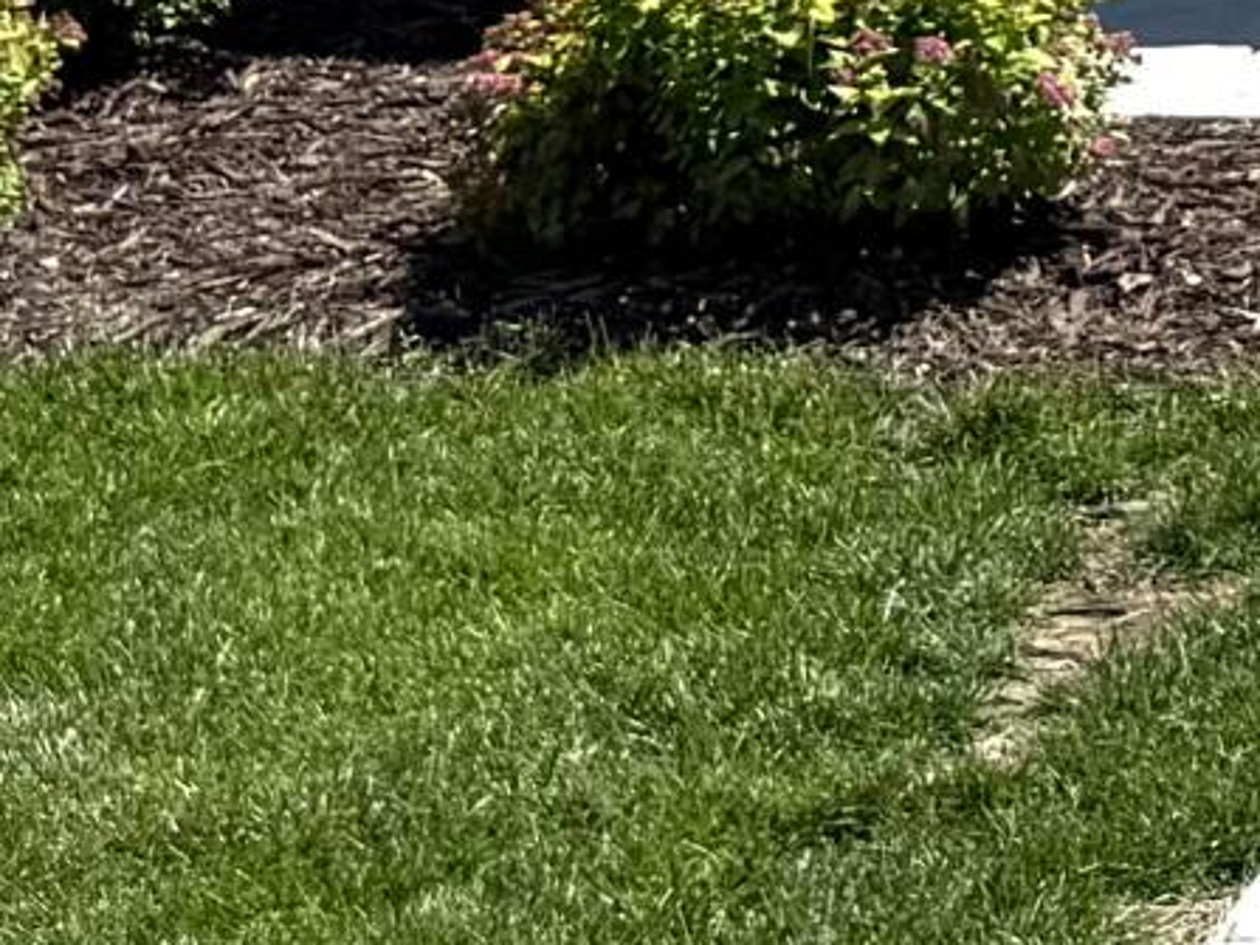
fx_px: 5859
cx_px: 2830
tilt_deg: +7.2
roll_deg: +0.8
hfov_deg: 10.8
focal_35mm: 161
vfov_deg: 8.2
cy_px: -1628
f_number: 1.78
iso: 80
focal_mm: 6.76
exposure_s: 1/6711
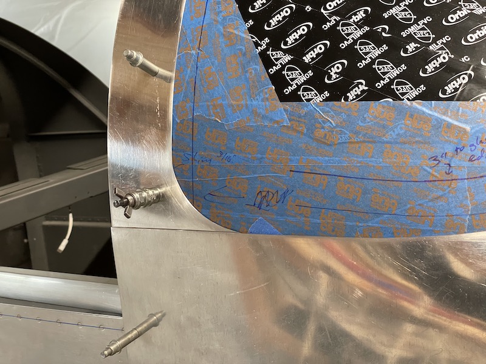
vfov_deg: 28.0
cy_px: 182
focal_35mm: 52
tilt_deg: -17.3
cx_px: 243
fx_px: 730
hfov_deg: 36.8
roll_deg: -4.8
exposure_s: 1/60
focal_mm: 6
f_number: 2
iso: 400
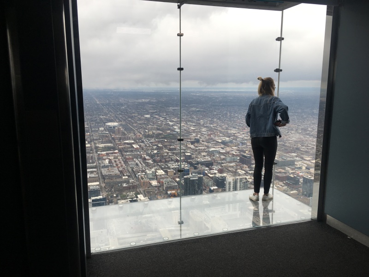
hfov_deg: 61.7
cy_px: 138
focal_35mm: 29
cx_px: 184
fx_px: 309
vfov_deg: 48.2
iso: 25
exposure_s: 1/196
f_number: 2.2
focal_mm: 4.15
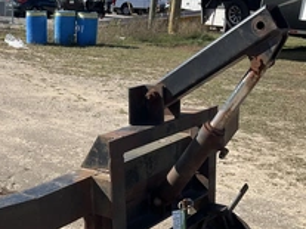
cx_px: 59
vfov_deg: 25.7
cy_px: 176
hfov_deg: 33.3
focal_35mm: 56
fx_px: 495
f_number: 1.8
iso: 25
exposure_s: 1/1377
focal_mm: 3
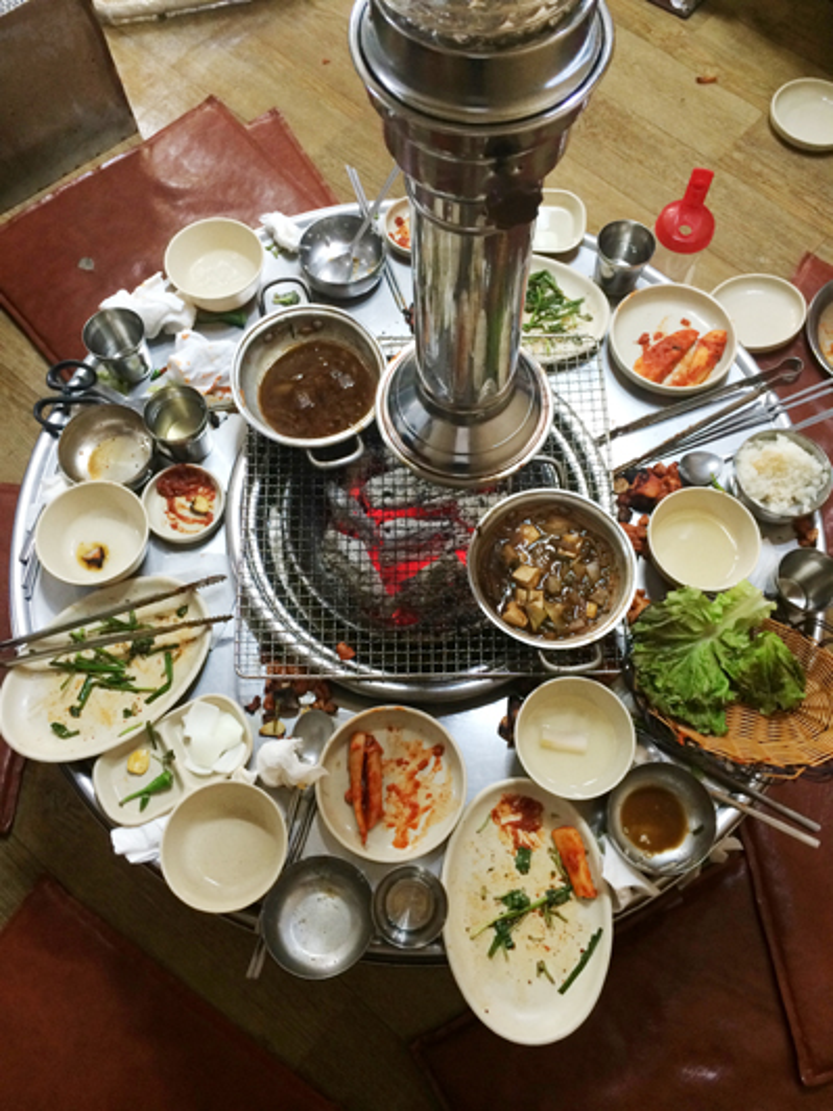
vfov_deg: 60.0
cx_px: 416
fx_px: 963
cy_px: 556
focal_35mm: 30
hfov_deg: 46.8
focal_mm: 4.12
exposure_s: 1/30
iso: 200
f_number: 2.2
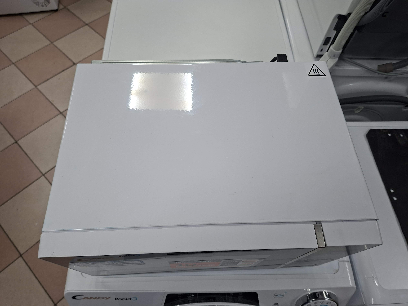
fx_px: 271
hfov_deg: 73.9
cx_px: 204
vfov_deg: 58.9
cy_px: 153
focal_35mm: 23
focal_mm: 5.54
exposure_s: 1/100
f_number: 1.8
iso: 160
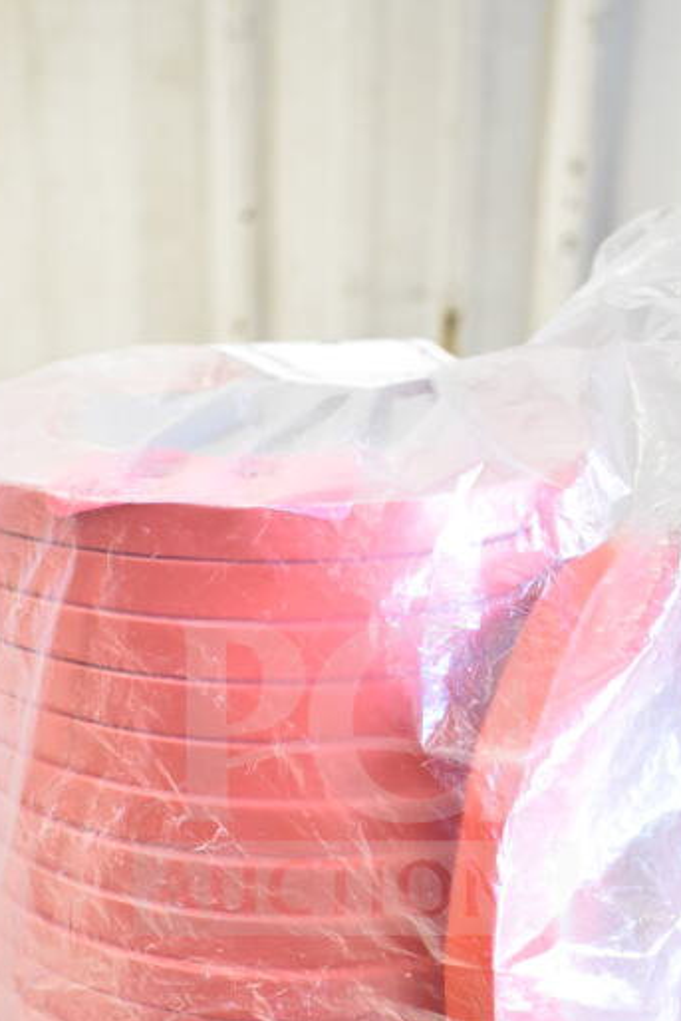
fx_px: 1361
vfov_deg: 39.9
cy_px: 777
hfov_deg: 28.1
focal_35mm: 48
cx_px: 355
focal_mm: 18
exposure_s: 1/60
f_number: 4
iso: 1600
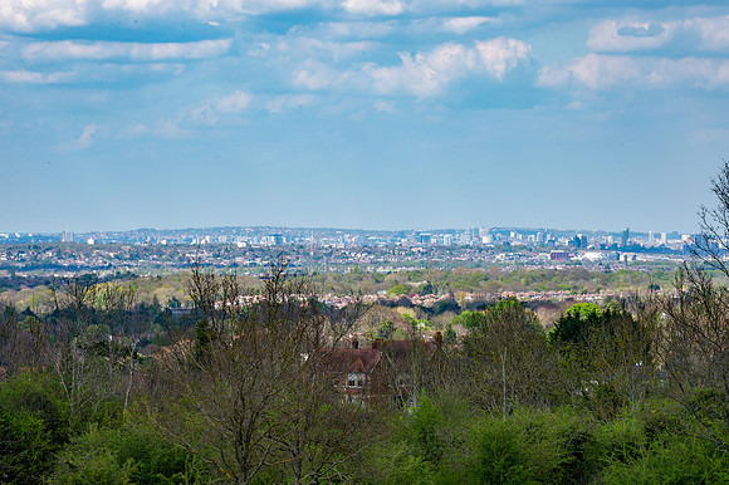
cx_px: 364
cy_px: 242
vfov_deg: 6.8
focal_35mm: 201
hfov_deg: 10.2
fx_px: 4075
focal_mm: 200
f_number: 14
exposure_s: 1/100
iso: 100
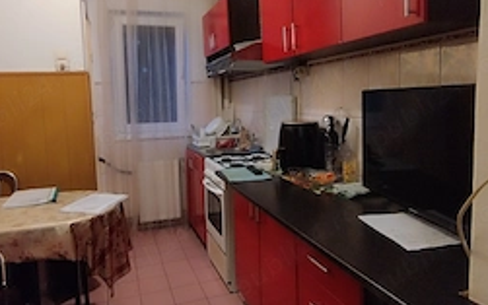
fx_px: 359
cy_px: 134
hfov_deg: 68.3
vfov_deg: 46.0
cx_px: 227
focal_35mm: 27
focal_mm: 1.65
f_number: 2.2
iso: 125
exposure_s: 1/16.7
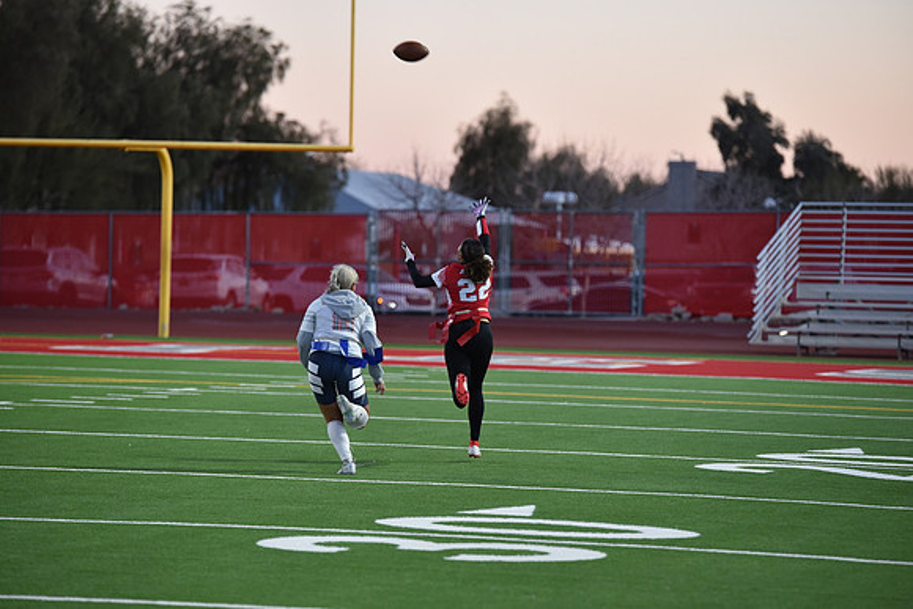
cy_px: 304
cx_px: 456
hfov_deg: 12.4
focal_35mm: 165
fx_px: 4185
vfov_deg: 8.3
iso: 1250
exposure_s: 1/500
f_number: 2.8
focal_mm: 165
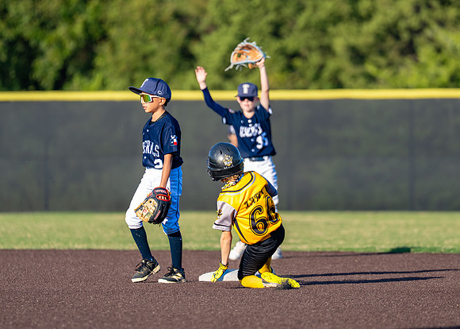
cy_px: 130
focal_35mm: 343
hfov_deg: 5.9
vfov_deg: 4.2
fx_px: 4483
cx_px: 271
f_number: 2.8
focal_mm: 200
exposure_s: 1/3200
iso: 320
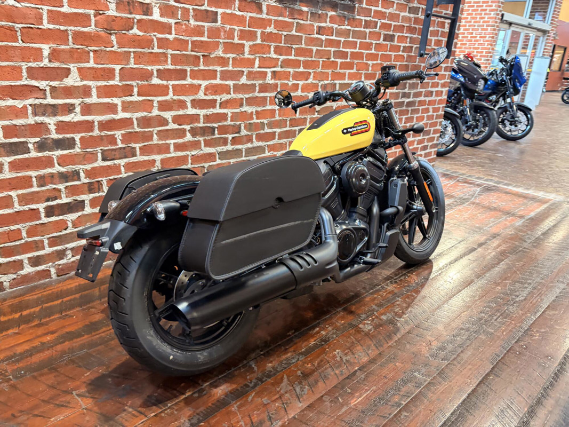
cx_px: 284
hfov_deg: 67.3
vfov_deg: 53.1
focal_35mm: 26
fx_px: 427
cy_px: 214
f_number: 1.6
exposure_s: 1/60
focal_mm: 5.96
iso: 320
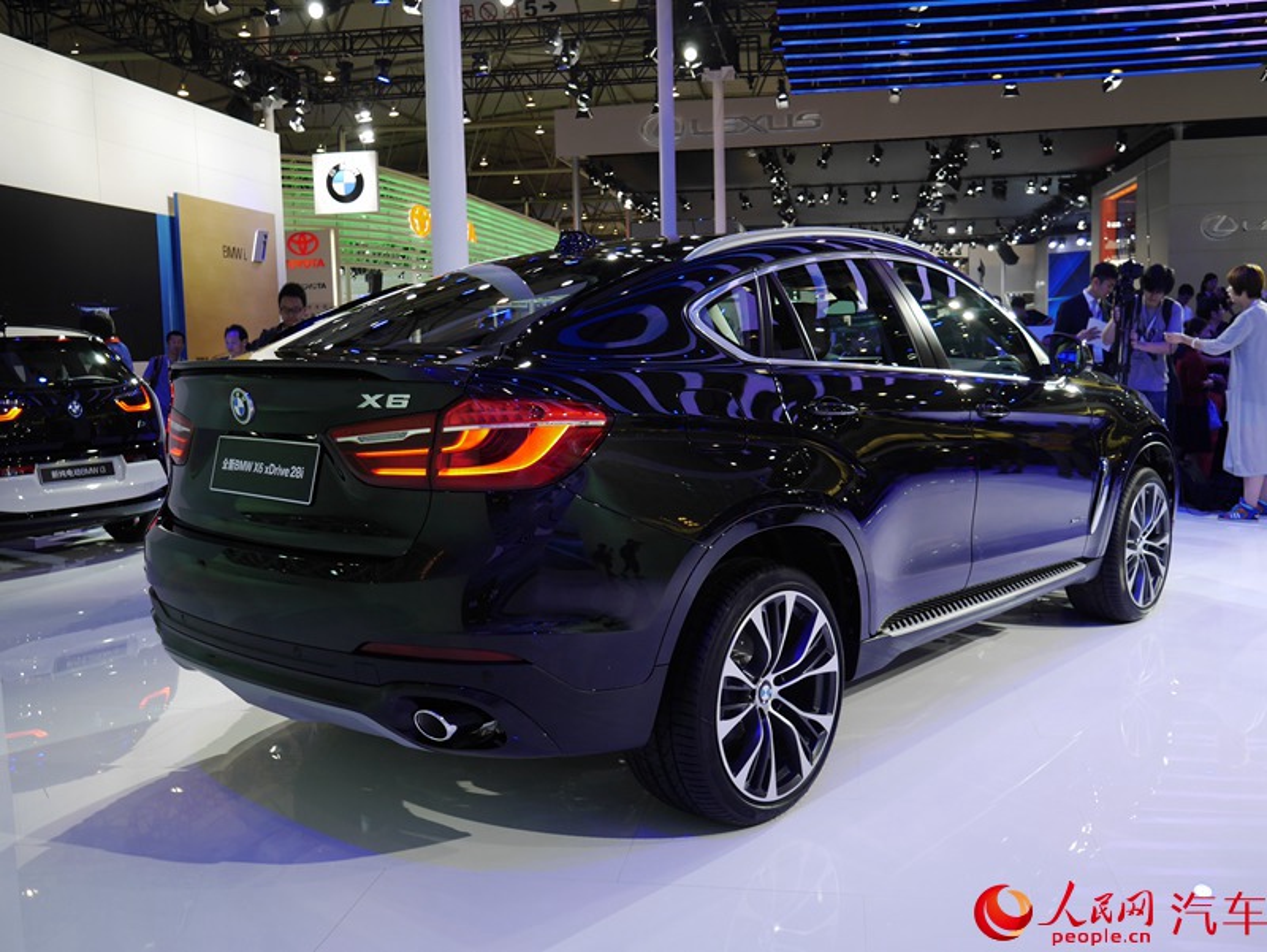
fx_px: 1172
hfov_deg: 56.8
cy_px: 476
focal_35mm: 32
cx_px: 634
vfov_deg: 44.2
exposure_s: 1/60
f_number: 3.6
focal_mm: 16
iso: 160
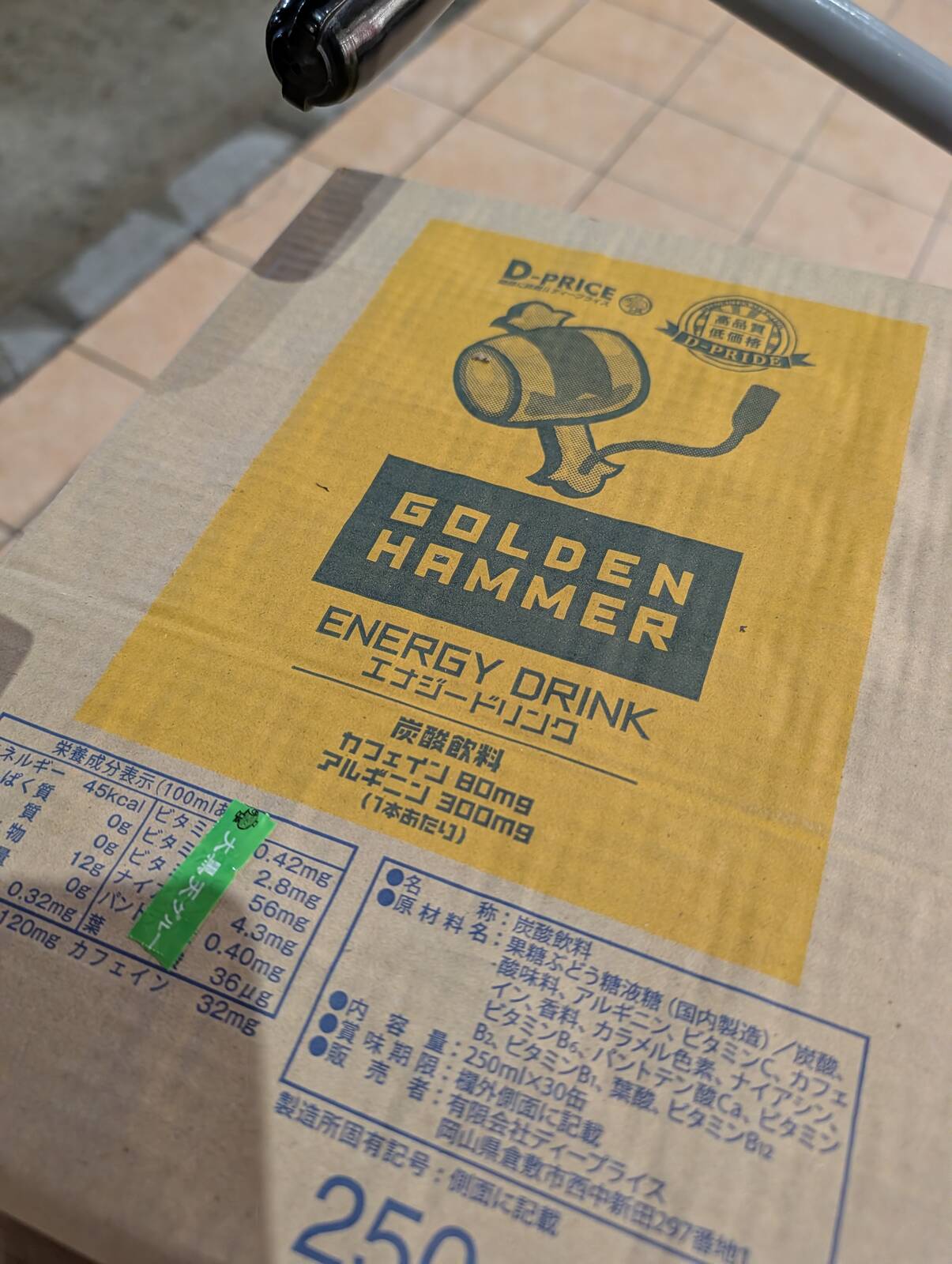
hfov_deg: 56.9
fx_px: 878
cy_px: 632
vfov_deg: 71.5
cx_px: 476
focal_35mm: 24
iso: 1708
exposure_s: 1/161
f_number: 1.68
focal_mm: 6.9
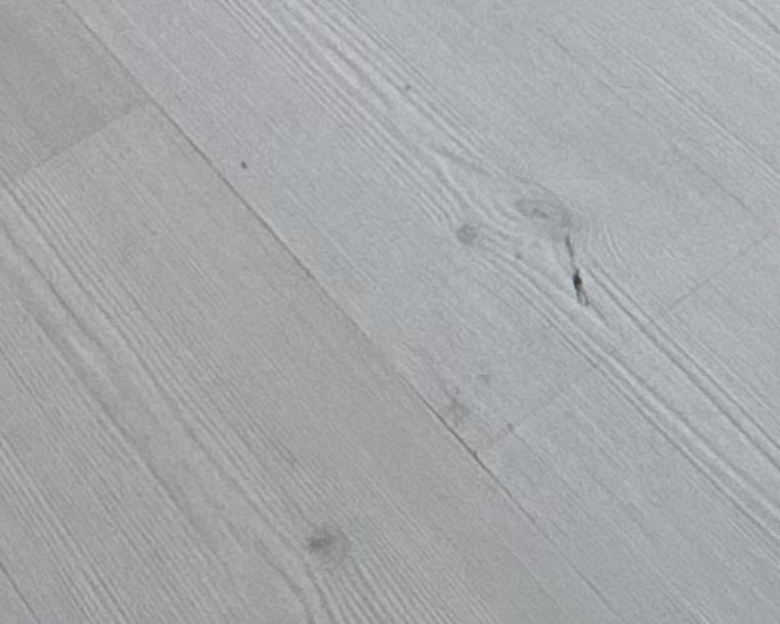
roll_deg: +1.1
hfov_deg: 17.4
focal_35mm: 108
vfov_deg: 9.1
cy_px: -1571
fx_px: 2493
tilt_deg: -8.0
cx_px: 26
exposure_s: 1/139
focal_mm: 2.22
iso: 64
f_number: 2.2
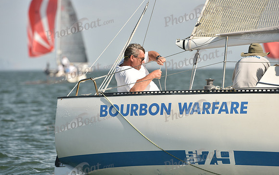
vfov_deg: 3.2
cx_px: 139
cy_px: 91
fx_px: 3118
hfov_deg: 5.1
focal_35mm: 410
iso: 400
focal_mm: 400
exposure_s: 1/1250
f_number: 9
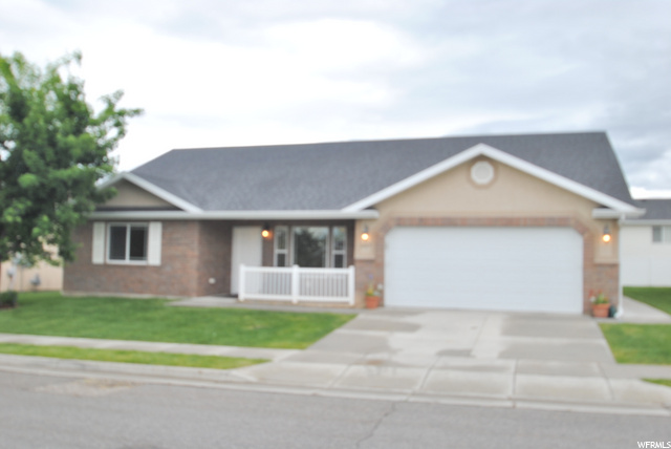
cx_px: 336
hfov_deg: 59.4
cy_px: 224
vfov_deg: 41.8
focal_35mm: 32
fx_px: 588
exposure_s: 1/60
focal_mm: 21
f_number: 8
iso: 100
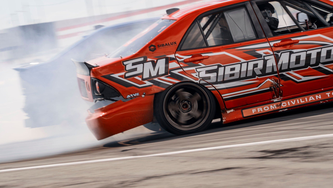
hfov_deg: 10.2
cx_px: 166
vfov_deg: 5.7
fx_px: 1868
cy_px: 94
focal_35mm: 212
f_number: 10
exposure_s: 1/125
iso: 100
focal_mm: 135
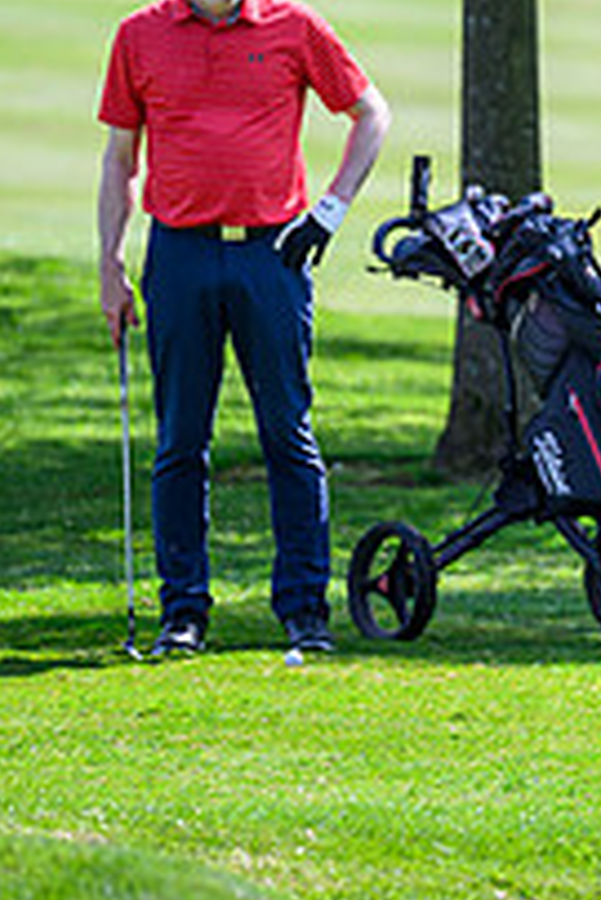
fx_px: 14348
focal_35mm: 574
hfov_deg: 2.4
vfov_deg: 3.6
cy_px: 238
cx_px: 1278
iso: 500
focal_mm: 200
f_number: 4
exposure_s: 1/2000
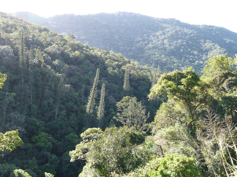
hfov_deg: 46.8
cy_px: 88
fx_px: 274
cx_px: 118
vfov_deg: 36.0
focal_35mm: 40
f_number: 3.6
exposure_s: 1/60
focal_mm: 6.5
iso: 80
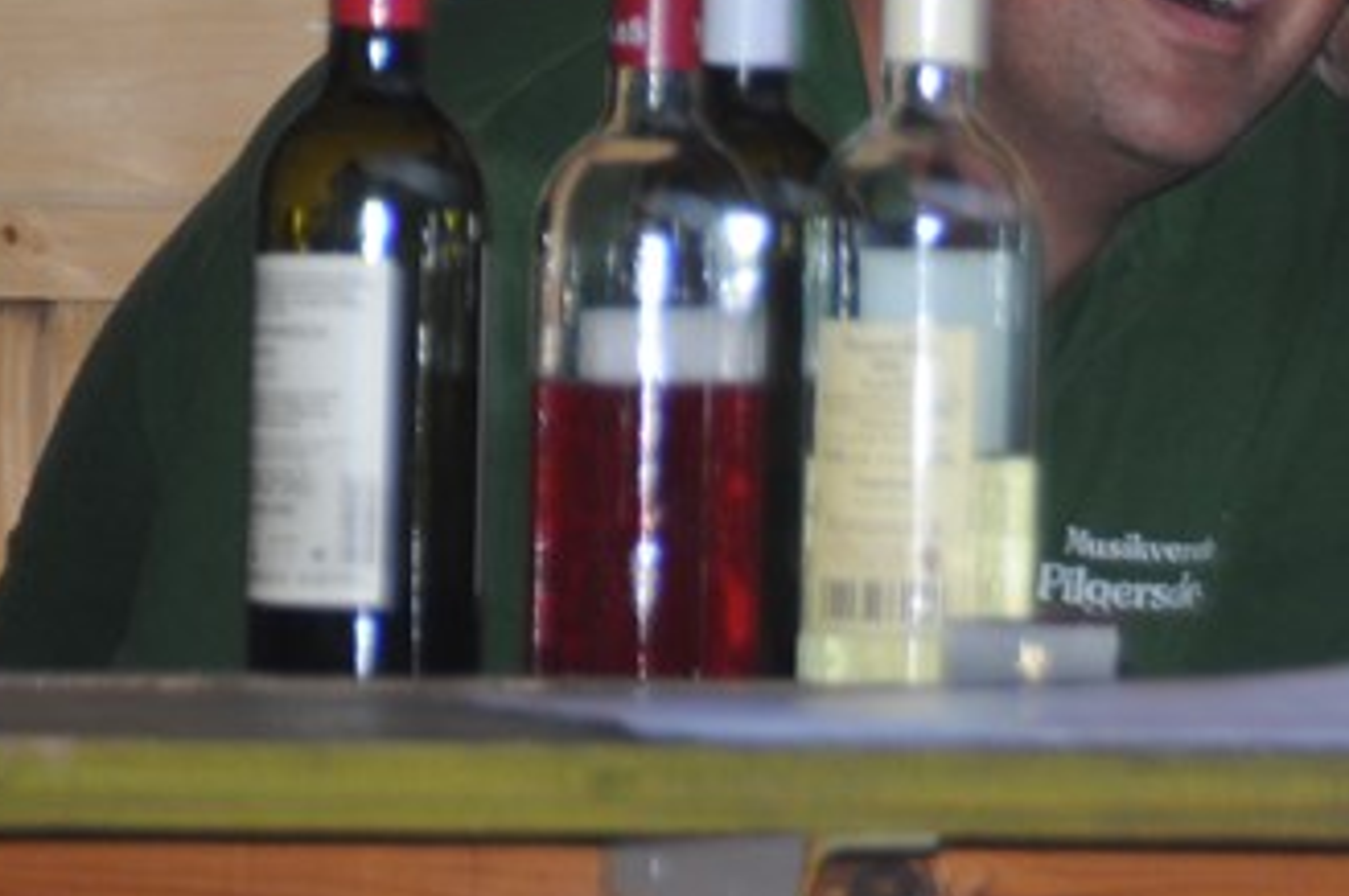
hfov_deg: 1.8
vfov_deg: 1.2
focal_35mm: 1170
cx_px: 1583
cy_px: -111
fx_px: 43798
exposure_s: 1/60
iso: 400
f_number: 6.3
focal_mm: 250
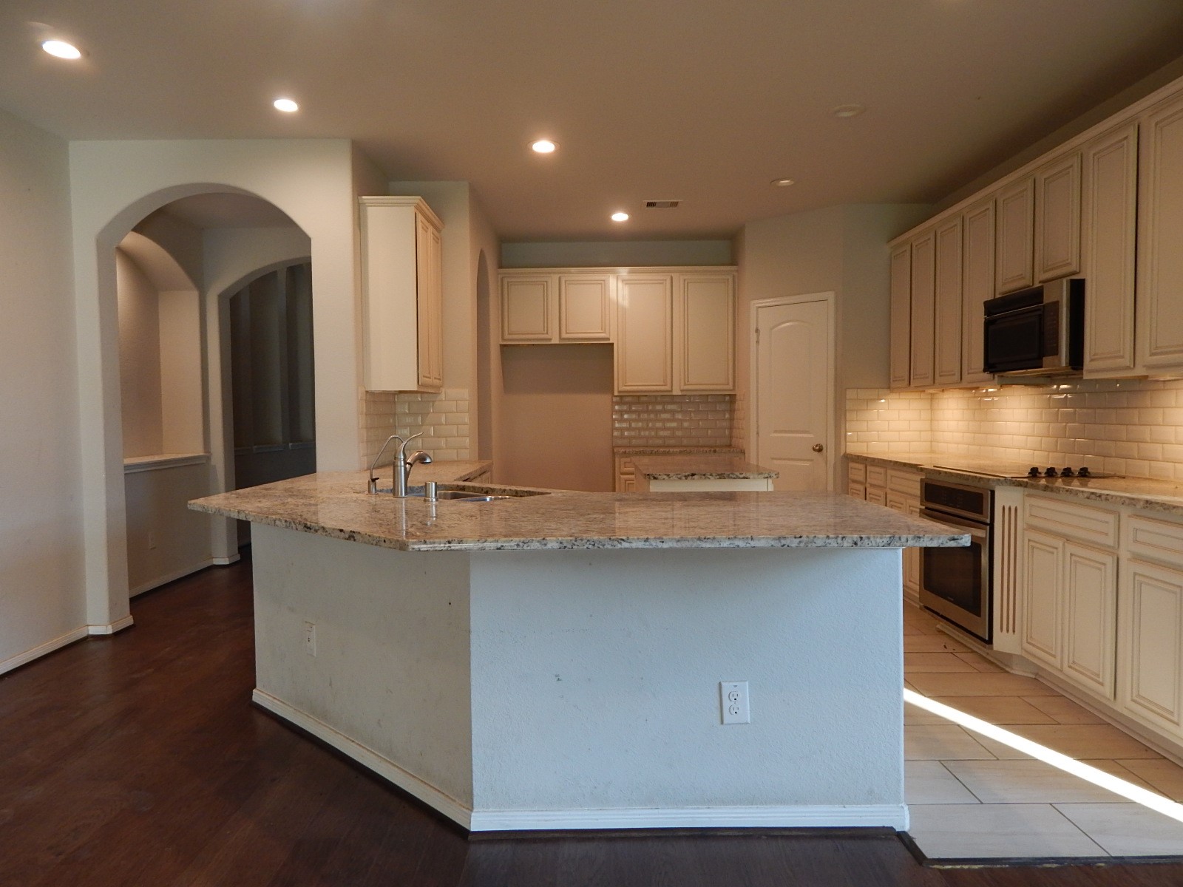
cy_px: 444
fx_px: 752
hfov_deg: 76.4
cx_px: 592
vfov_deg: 61.1
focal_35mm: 22
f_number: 3
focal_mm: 4
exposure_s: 1/30
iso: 180
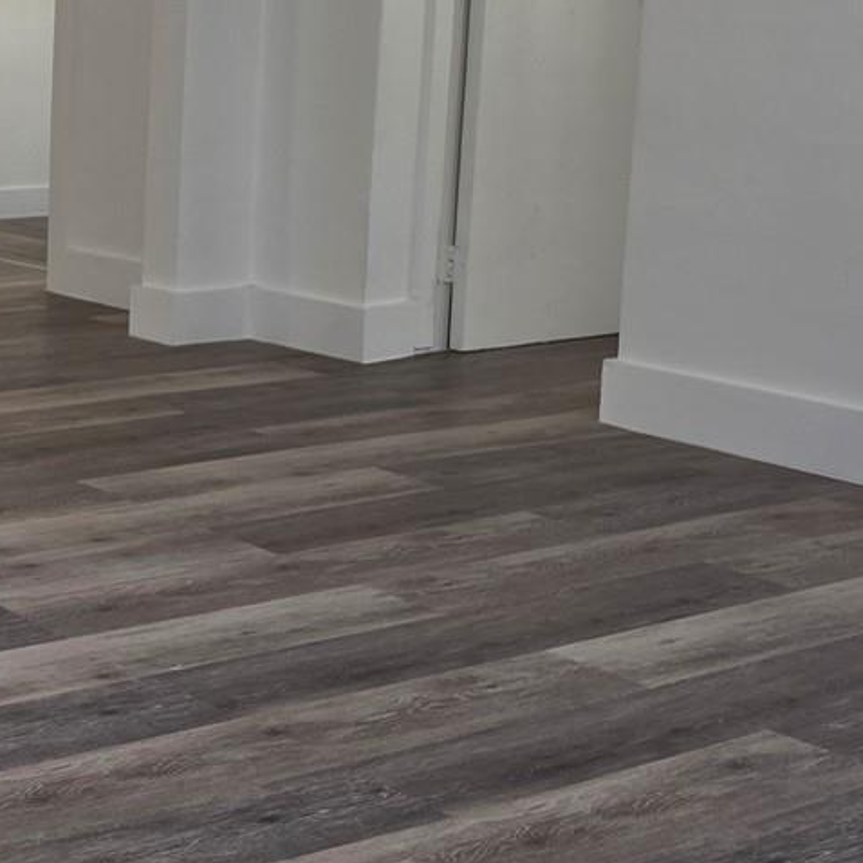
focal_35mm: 68
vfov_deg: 25.2
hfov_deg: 21.6
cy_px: 260
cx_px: -394
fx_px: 1918
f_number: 1.4
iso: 125
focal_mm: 6.5
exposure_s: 1/180
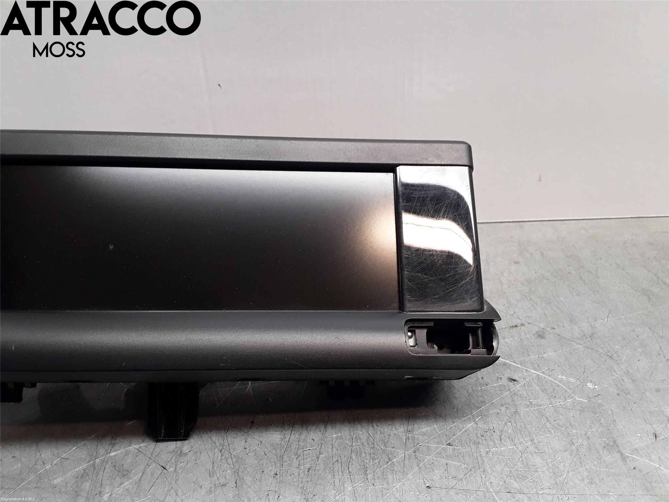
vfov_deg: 49.7
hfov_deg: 63.4
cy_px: 251
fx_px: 541
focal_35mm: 28
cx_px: 334
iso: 50
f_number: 1.9
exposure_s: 1/50
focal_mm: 2.91
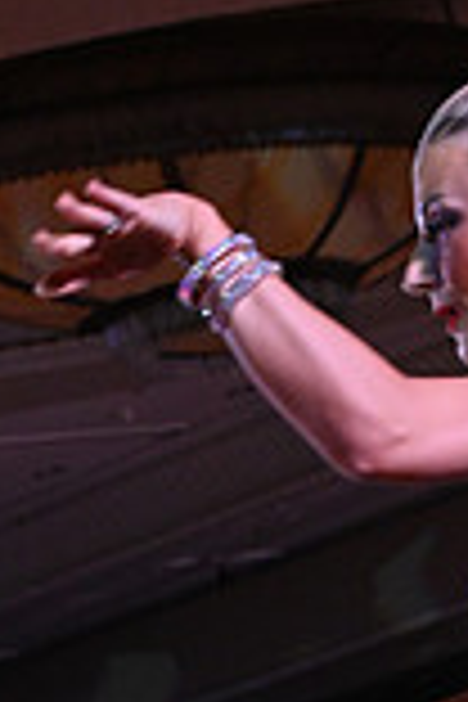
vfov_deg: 10.8
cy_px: 1112
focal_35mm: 182
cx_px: 313
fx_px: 3549
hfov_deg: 7.5
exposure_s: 1/320
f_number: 7.1
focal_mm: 49
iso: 5000
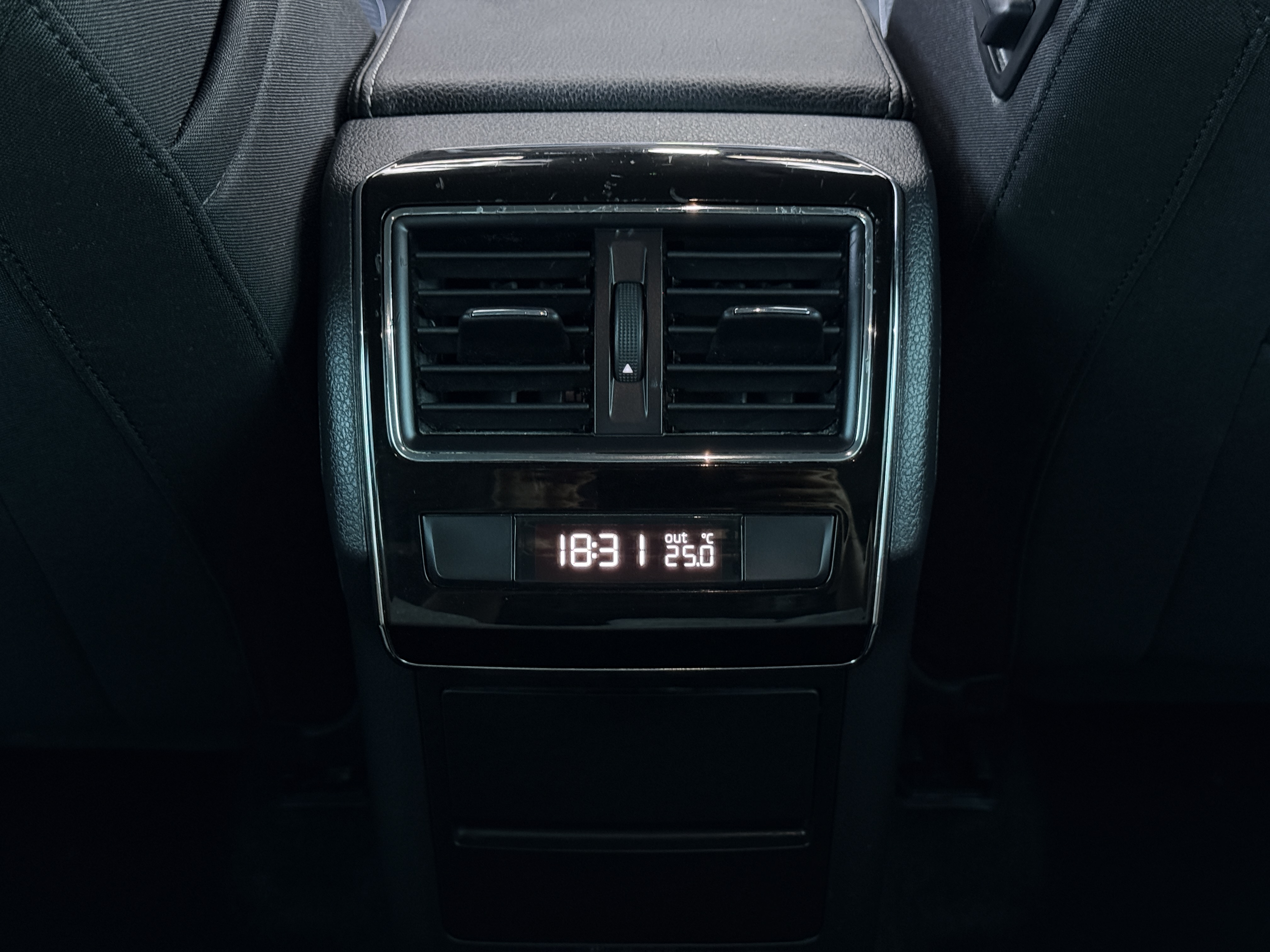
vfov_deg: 30.3
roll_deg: -0.7
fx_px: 1761
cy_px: 476
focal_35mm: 48
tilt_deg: -36.0
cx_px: 635
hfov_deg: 39.7
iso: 500
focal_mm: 6.76
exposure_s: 1/33
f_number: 1.78
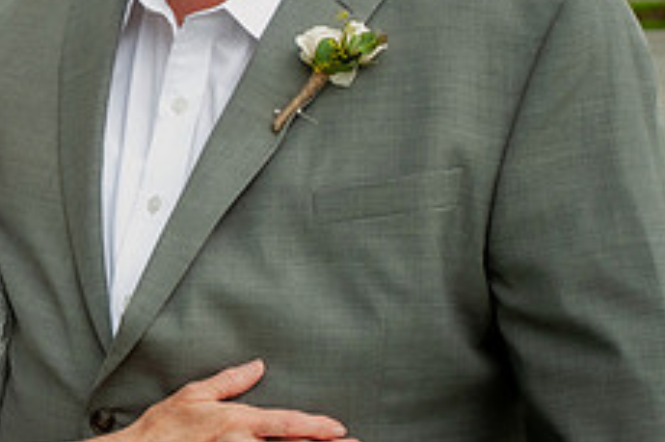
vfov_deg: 6.6
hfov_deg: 9.8
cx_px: 46
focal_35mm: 208
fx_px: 3844
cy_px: 27
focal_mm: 55
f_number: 6.3
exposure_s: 1/160
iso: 200
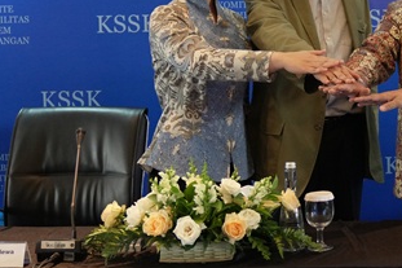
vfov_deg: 16.2
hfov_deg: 22.9
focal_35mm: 84
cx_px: 432
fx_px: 937
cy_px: 73
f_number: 2.8
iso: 2500
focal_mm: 29
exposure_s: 1/125
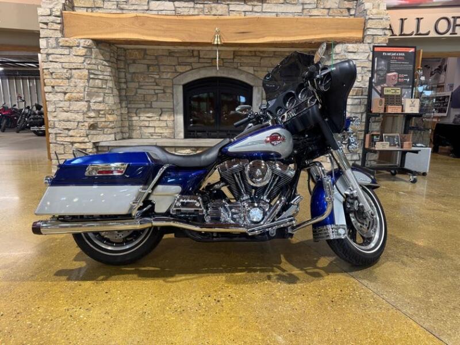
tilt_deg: -11.2
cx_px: 230
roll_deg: -0.3
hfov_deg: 71.6
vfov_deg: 56.8
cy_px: 172
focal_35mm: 24
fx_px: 319
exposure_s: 1/60
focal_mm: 6.76
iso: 200
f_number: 1.78
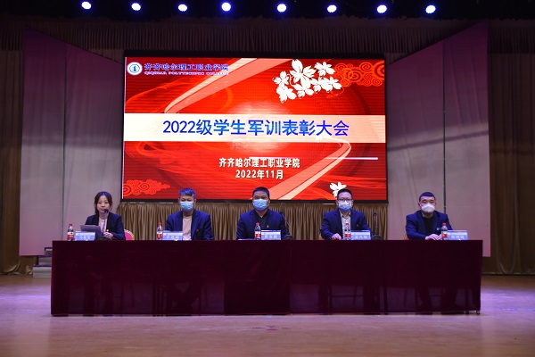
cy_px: 178
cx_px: 268
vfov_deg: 30.8
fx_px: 646
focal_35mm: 44
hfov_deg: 45.0
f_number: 4
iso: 800
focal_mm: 29
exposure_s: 1/200
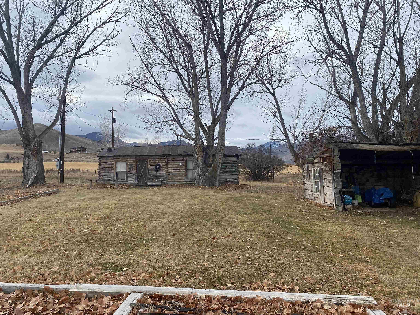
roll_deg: -0.1
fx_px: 315
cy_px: 158
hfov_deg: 67.3
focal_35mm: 26
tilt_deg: +2.2
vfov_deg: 53.1
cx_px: 210
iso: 32
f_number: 1.8
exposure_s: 1/1362
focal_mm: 4.25
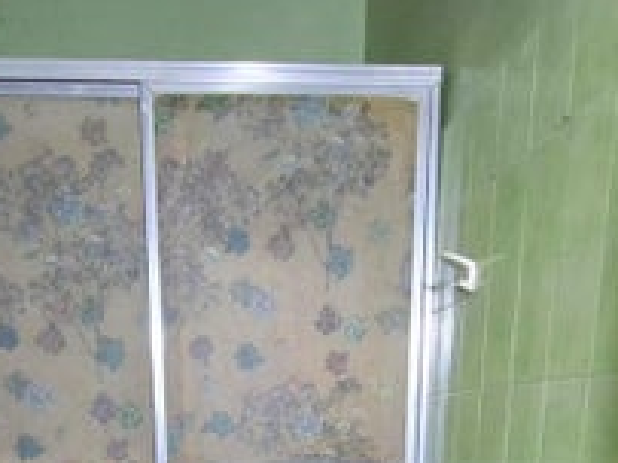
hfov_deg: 45.6
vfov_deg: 27.2
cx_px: 253
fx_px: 732
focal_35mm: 41
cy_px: 652
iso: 400
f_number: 2.2
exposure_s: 1/24
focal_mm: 1.74
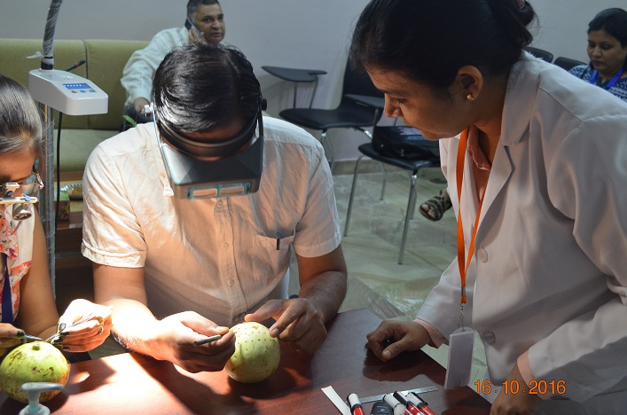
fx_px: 791
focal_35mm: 46
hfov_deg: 43.2
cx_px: 300
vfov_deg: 29.4
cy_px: 203
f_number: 4.5
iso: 800
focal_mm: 29
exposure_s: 1/40
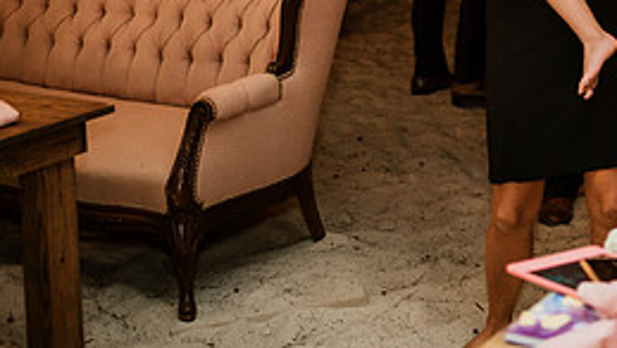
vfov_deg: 14.2
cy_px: -87
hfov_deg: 24.5
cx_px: 641
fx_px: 1342
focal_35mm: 82
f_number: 2
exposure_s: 1/200
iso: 500
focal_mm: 35
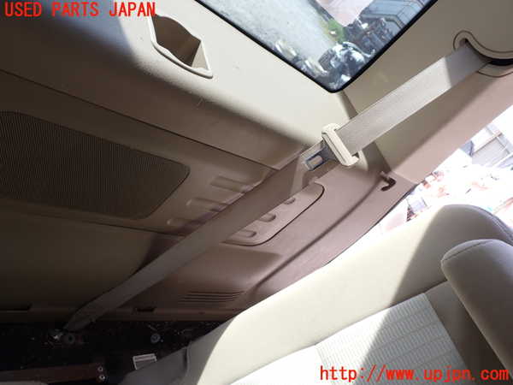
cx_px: 256
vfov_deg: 46.8
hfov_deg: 60.0
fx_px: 445
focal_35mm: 30
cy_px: 192
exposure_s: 1/60
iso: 100
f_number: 3.2
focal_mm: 5.4
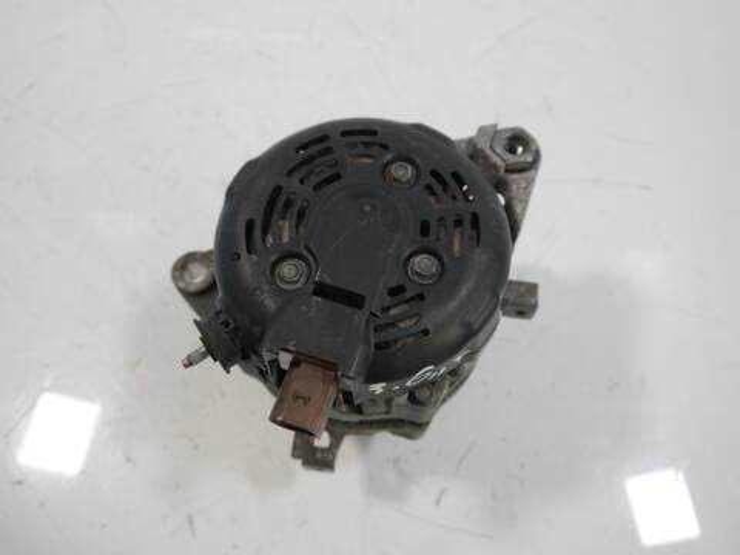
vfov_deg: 46.8
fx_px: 641
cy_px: 278
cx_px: 370
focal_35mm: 30
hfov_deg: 60.0
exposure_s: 1/60
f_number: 3.6
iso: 400
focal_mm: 15
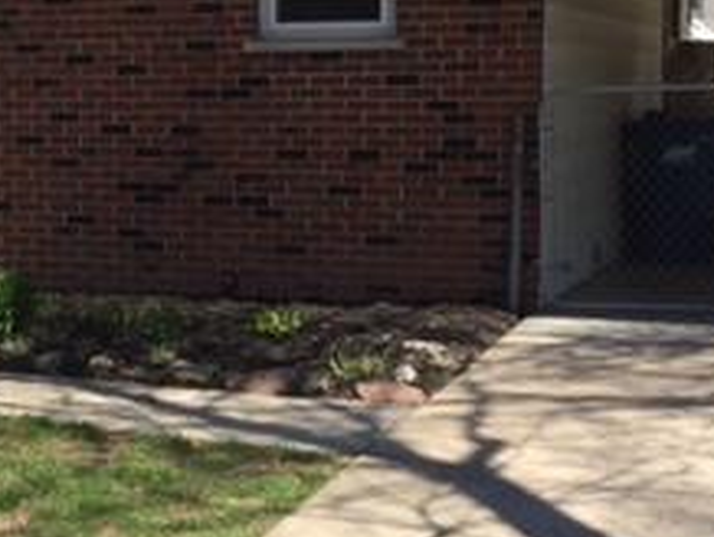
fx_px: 1755
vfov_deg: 17.4
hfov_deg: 22.8
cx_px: 187
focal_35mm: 85
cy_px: 311
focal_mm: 4.15
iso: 32
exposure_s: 1/1130
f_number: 2.2
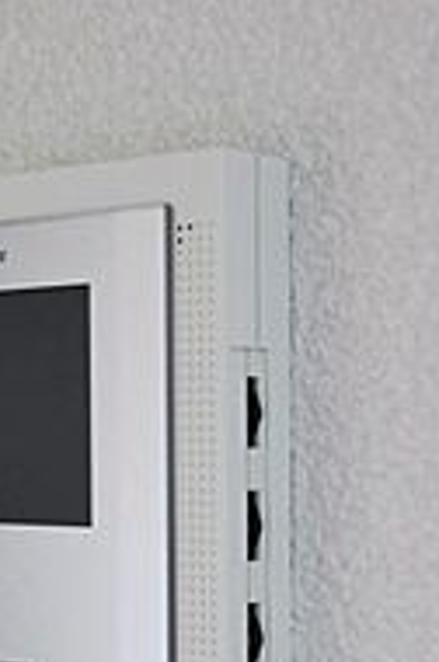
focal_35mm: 91
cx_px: 23
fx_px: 1671
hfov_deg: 14.8
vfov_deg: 22.2
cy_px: 519
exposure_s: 1/40
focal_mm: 24
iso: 320
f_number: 4.5
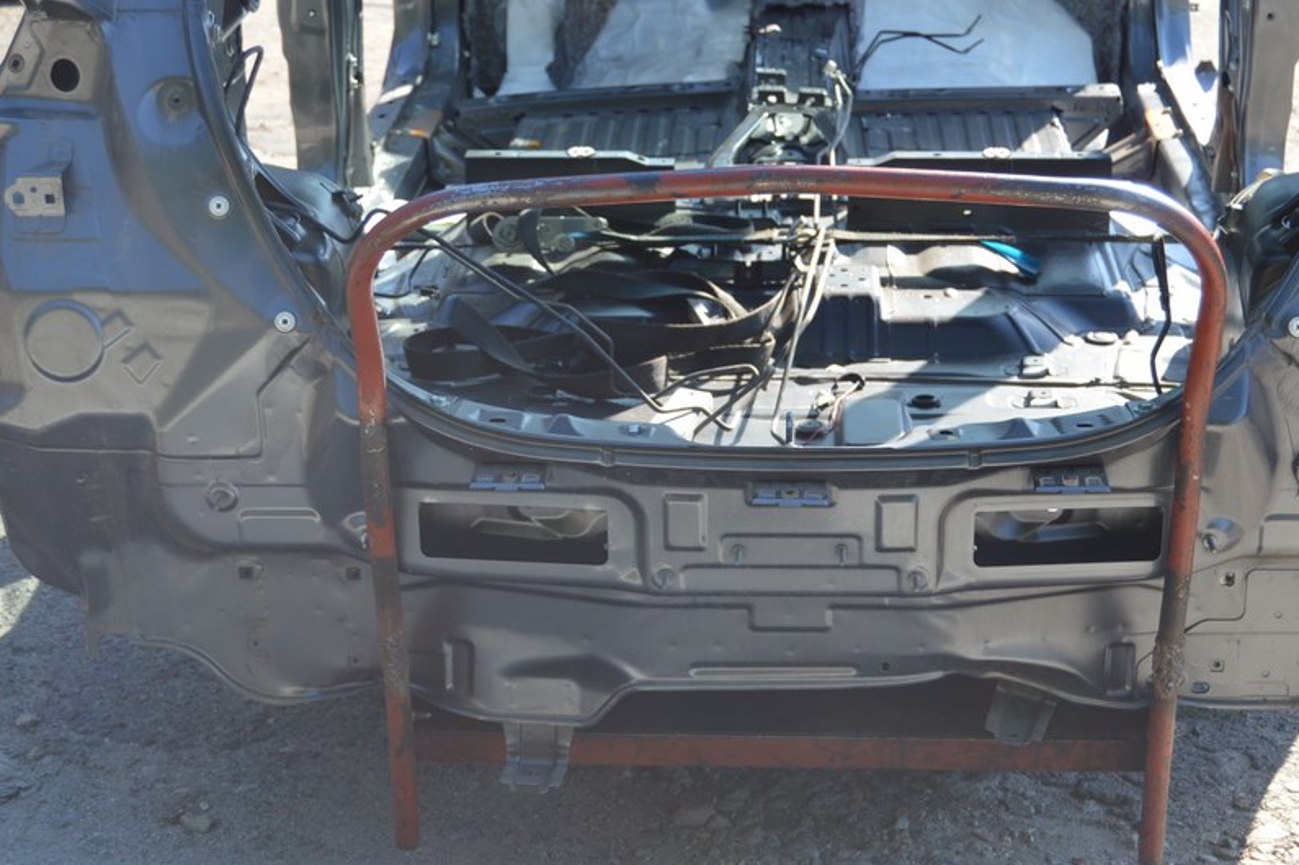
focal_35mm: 68
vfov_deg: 20.1
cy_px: 449
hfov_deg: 29.8
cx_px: 770
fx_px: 2439
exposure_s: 1/125
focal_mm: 35
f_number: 5.6
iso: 100
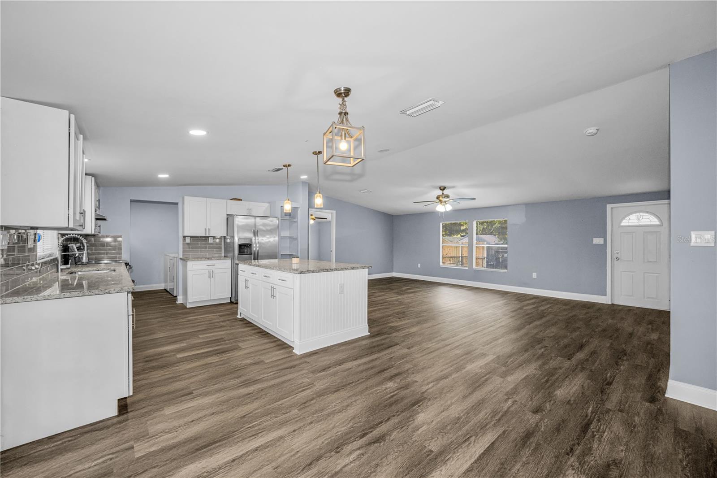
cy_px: 239
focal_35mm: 14
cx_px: 358
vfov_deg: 81.2
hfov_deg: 104.3
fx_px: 279
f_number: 8
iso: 250
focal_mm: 14
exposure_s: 1/40
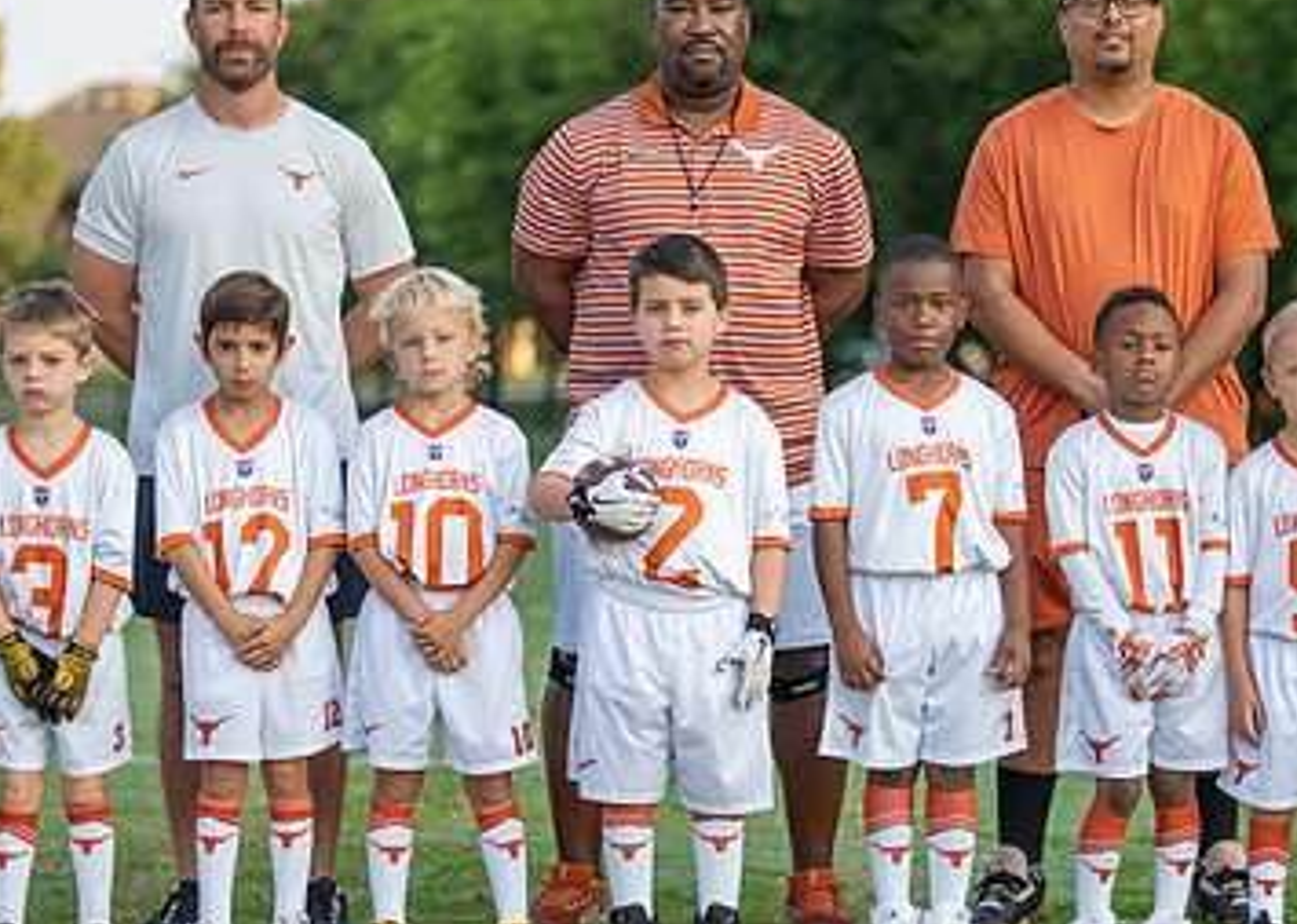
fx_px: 4675
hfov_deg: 15.8
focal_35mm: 127
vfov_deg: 11.3
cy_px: 537
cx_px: 848
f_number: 1.2
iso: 100
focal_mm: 50
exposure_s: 1/2000
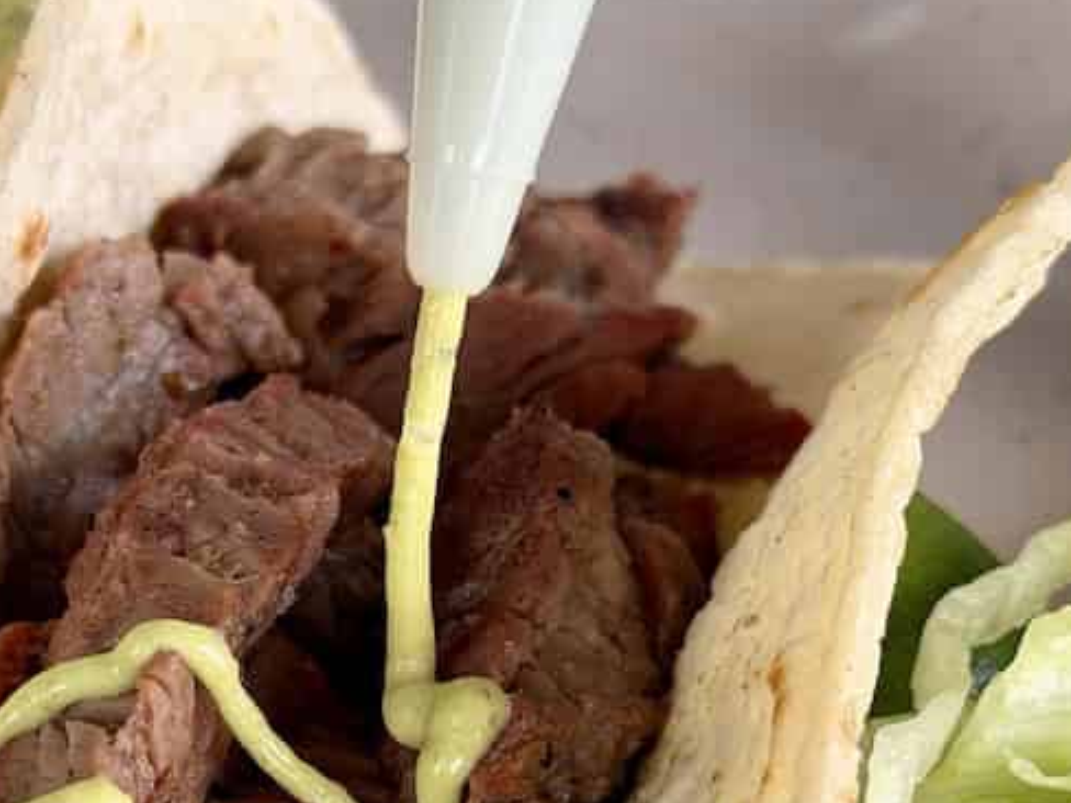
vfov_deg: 12.5
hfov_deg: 16.6
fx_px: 3651
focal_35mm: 118
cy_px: 623
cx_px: 277
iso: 64
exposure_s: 1/538
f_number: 1.8
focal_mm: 6.8
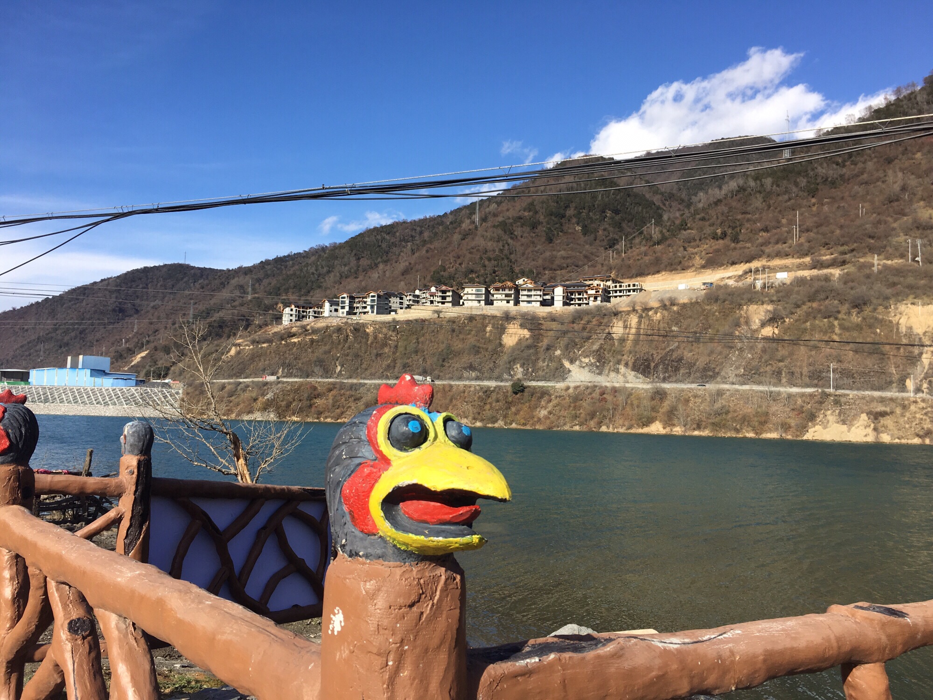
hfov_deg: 61.7
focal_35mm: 29
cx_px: 466
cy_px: 350
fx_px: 782
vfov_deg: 48.2
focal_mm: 4.15
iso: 25
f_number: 2.2
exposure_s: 1/1166
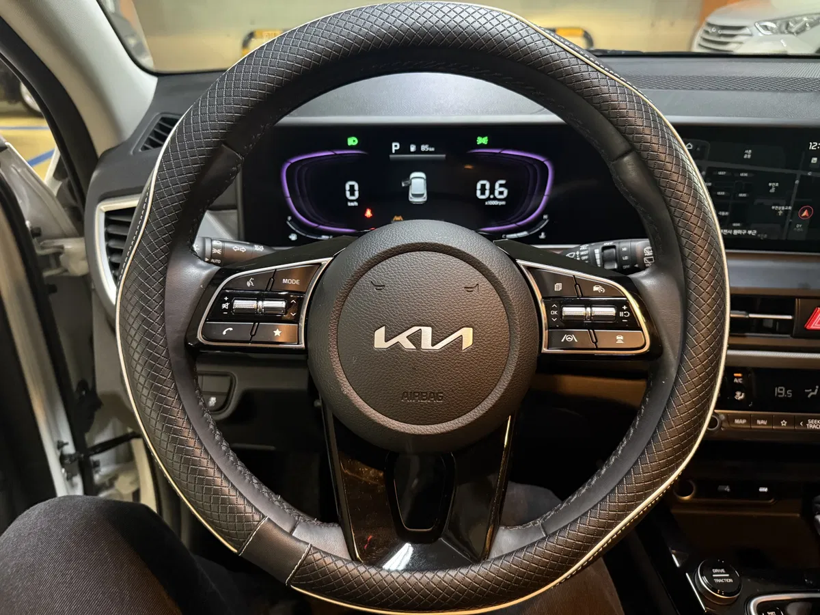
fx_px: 569
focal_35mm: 24
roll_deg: +0.1
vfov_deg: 56.8
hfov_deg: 71.6
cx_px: 410
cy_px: 308
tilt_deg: -28.6
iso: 1000
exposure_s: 1/30
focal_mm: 6.76
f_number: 1.78
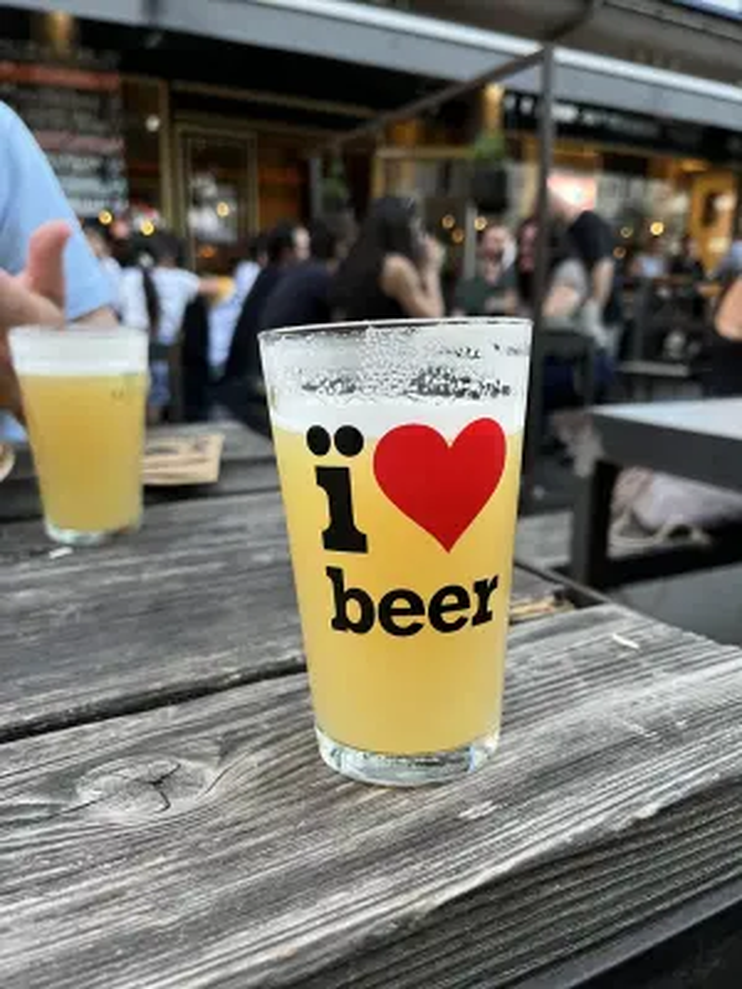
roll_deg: -1.5
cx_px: 371
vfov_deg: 67.3
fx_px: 743
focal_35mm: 26
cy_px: 494
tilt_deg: -14.0
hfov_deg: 53.1
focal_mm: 5.1
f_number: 1.6
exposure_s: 1/50
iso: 500
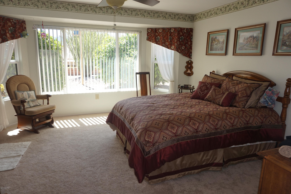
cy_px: 97
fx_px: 194
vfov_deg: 53.1
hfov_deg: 73.8
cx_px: 146
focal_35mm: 24
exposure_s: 1/60
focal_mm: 16
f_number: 4
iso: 100
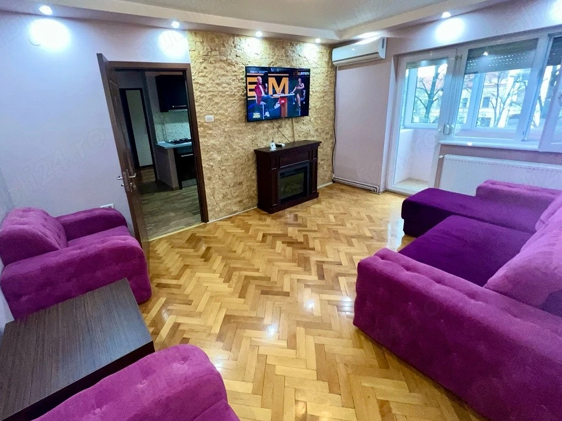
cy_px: 185
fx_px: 243
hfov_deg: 97.7
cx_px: 246
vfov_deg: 81.4
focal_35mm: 15
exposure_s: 1/50
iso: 125
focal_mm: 1.57
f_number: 1.8
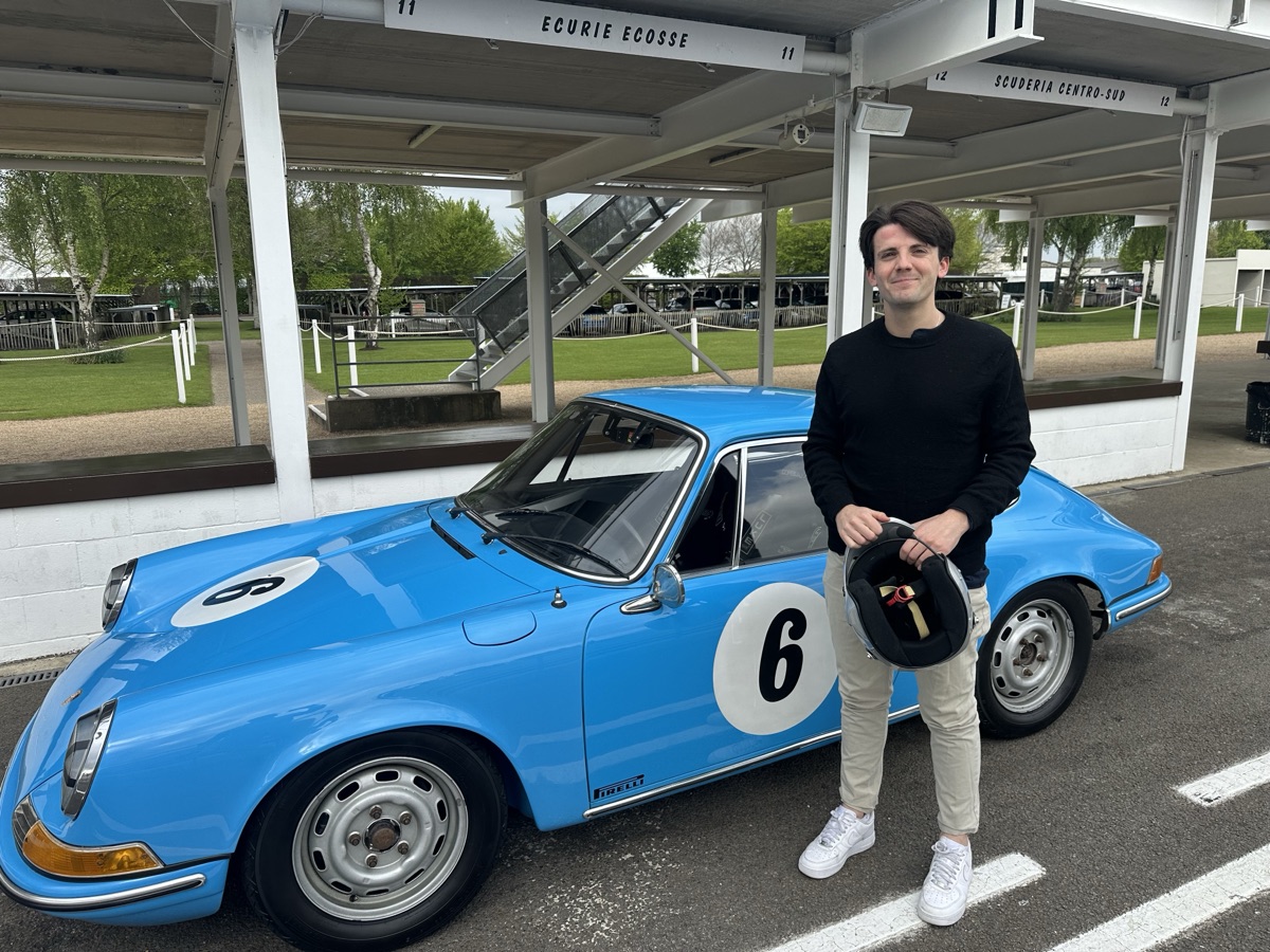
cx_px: 635
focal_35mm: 24
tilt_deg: -11.6
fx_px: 881
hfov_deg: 71.6
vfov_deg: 56.8
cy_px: 476
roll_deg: +0.0
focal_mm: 6.86
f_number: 1.78
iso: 80
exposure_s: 1/1845
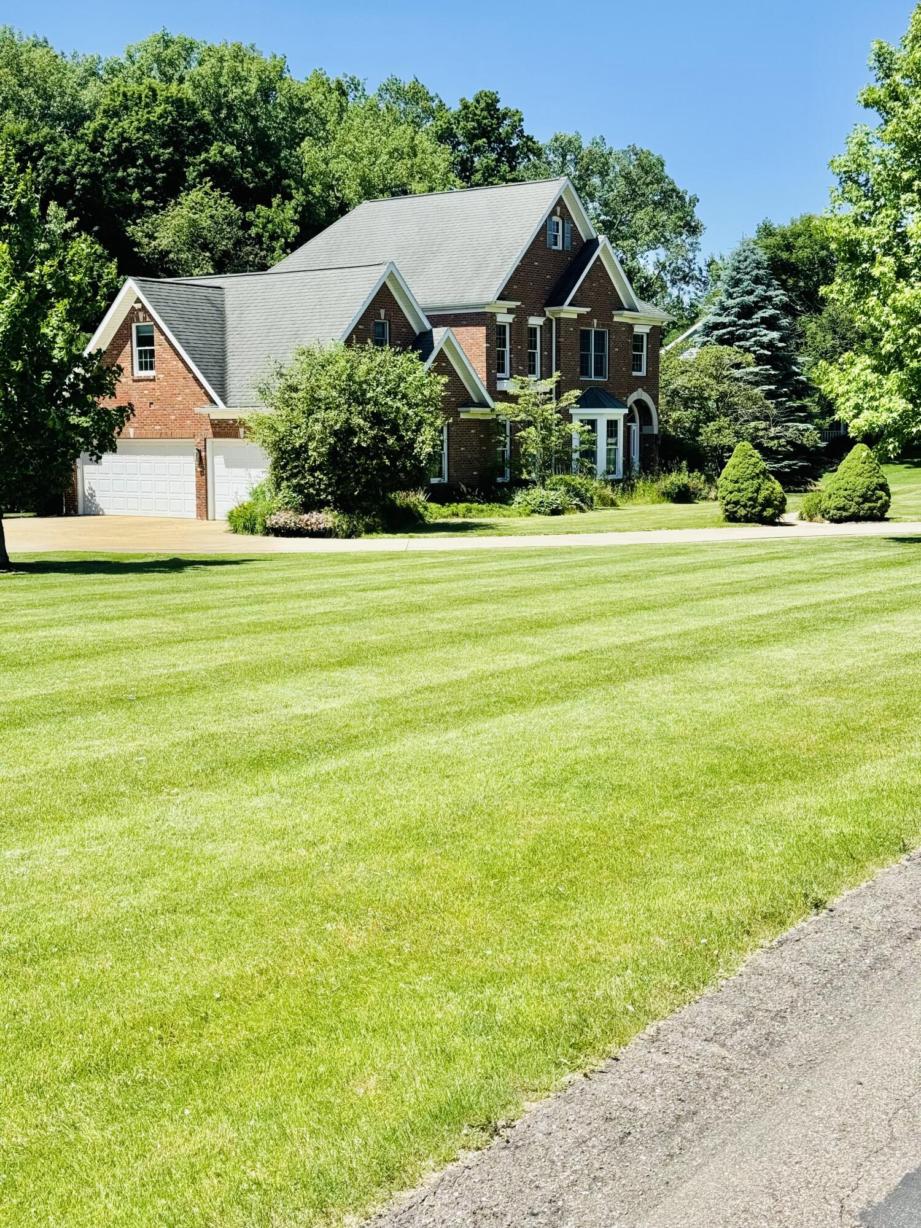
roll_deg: +0.1
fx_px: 1703
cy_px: 614
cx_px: 460
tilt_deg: -7.5
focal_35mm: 48
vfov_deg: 39.7
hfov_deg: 30.3
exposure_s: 1/3096
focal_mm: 6.76
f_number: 1.78
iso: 64
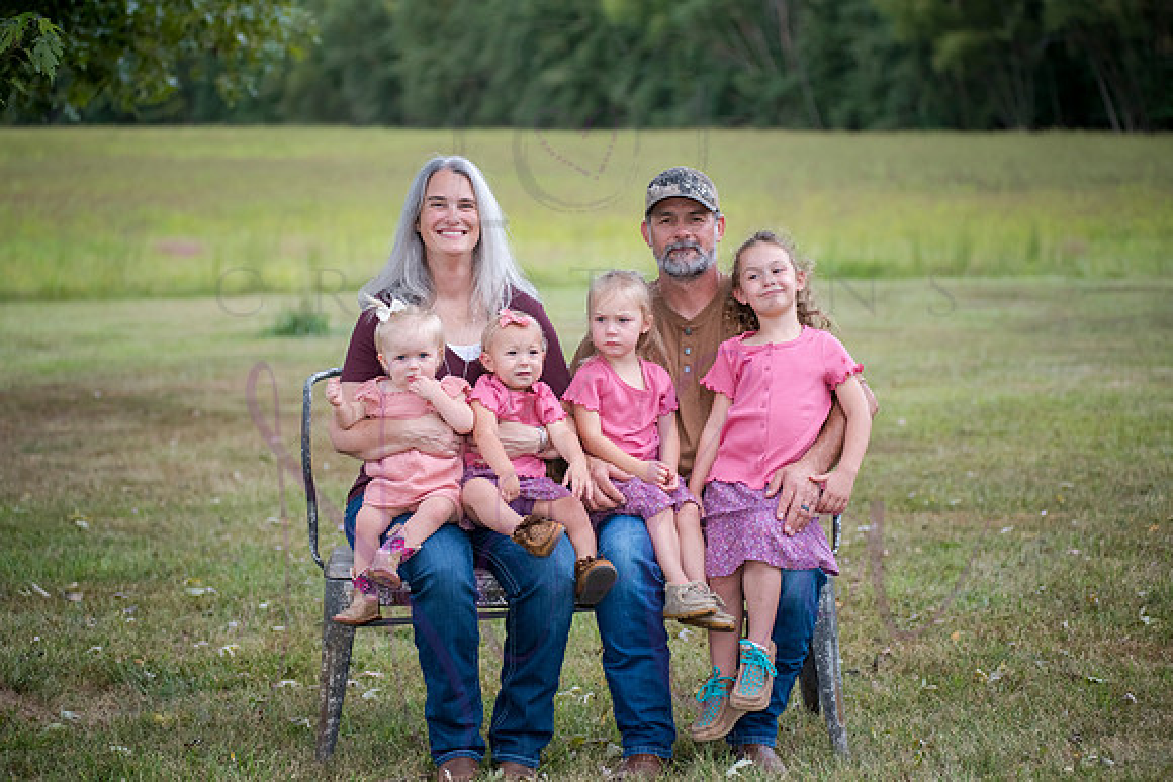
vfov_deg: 16.3
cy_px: 391
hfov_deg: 24.3
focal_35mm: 84
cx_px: 571
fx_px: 2726
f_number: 3.5
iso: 400
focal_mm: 80
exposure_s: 1/640
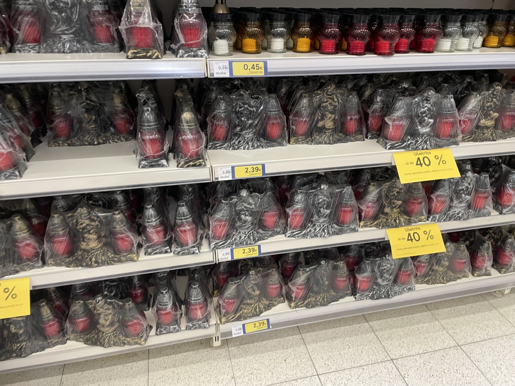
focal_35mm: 26
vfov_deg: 53.1
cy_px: 193
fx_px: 387
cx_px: 258
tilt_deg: -32.7
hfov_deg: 67.3
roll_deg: -0.5
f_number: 1.6
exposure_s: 1/50
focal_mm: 4.2
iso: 125
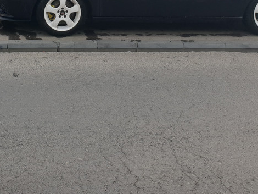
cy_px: -10
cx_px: 52
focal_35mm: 59
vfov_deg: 23.5
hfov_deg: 31.8
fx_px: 440
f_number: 2.4
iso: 50
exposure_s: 1/754
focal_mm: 4.3
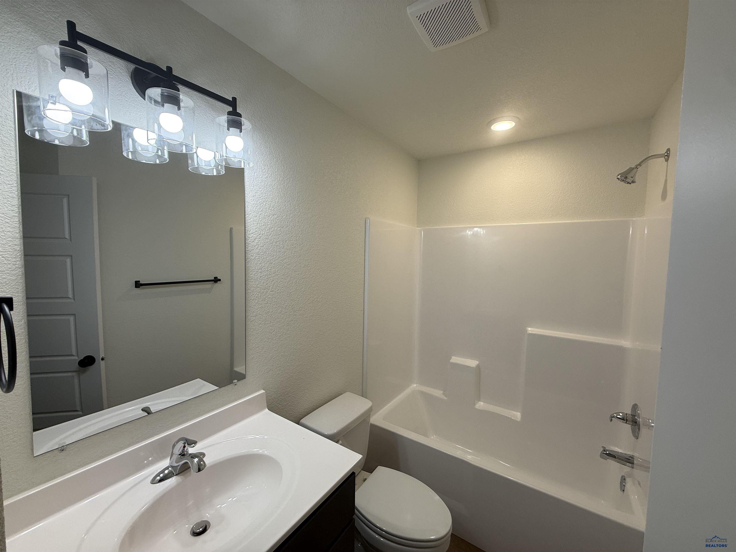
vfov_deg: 85.7
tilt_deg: -3.8
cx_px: 368
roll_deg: -0.5
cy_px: 276
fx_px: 298
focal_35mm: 14
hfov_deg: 102.1
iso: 64
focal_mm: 2.22
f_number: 2.2
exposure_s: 1/142
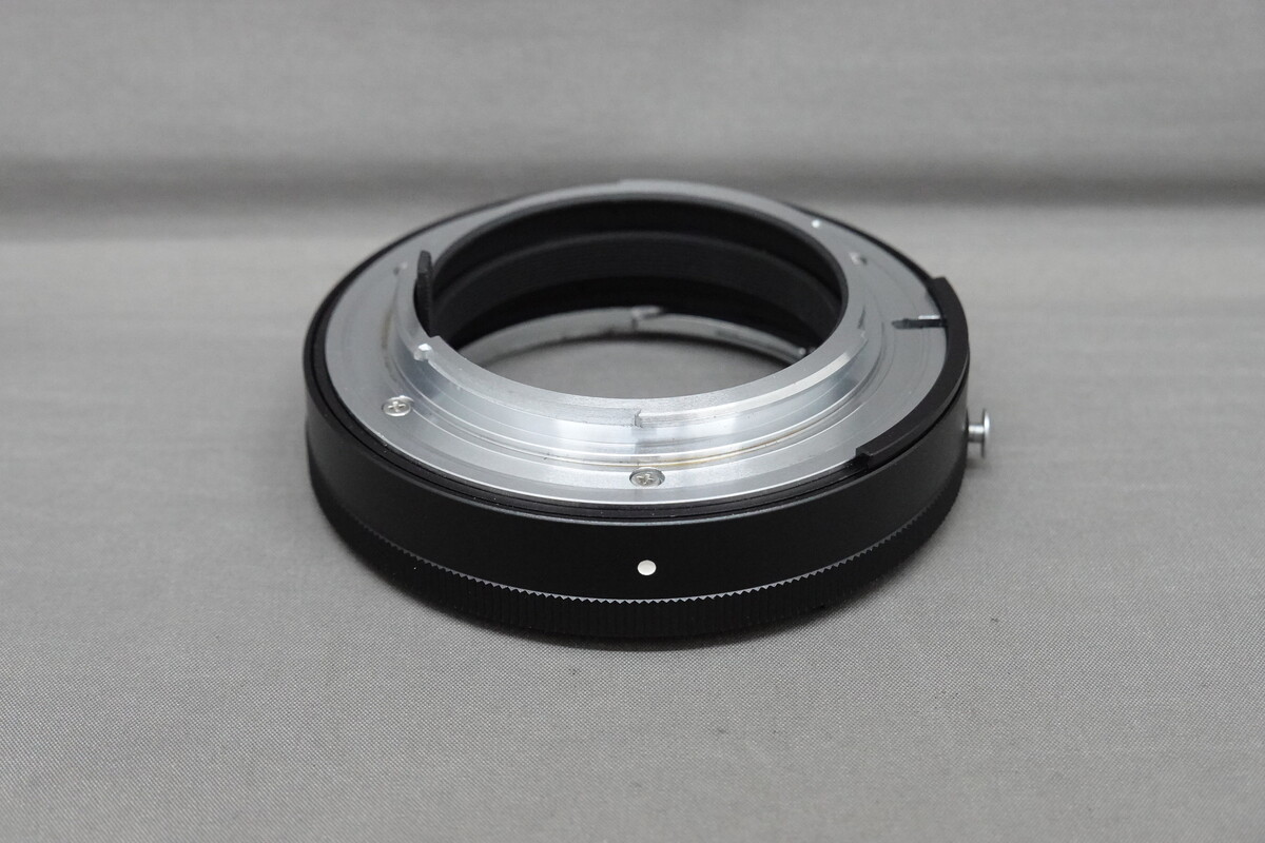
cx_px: 632
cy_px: 422
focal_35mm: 70
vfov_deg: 19.5
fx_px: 2460
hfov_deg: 28.8
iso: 2000
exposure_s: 1/80
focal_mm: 25.85
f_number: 5.6
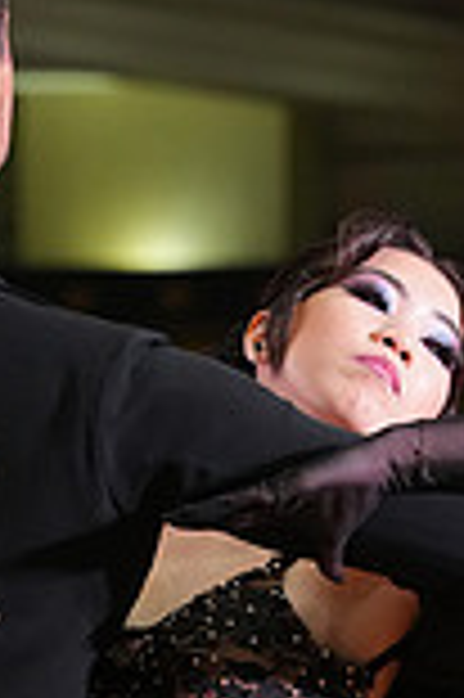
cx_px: 16
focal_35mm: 577
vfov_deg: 3.6
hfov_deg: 2.4
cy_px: 1036
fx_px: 11179
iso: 3200
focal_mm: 154
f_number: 5.6
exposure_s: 1/200
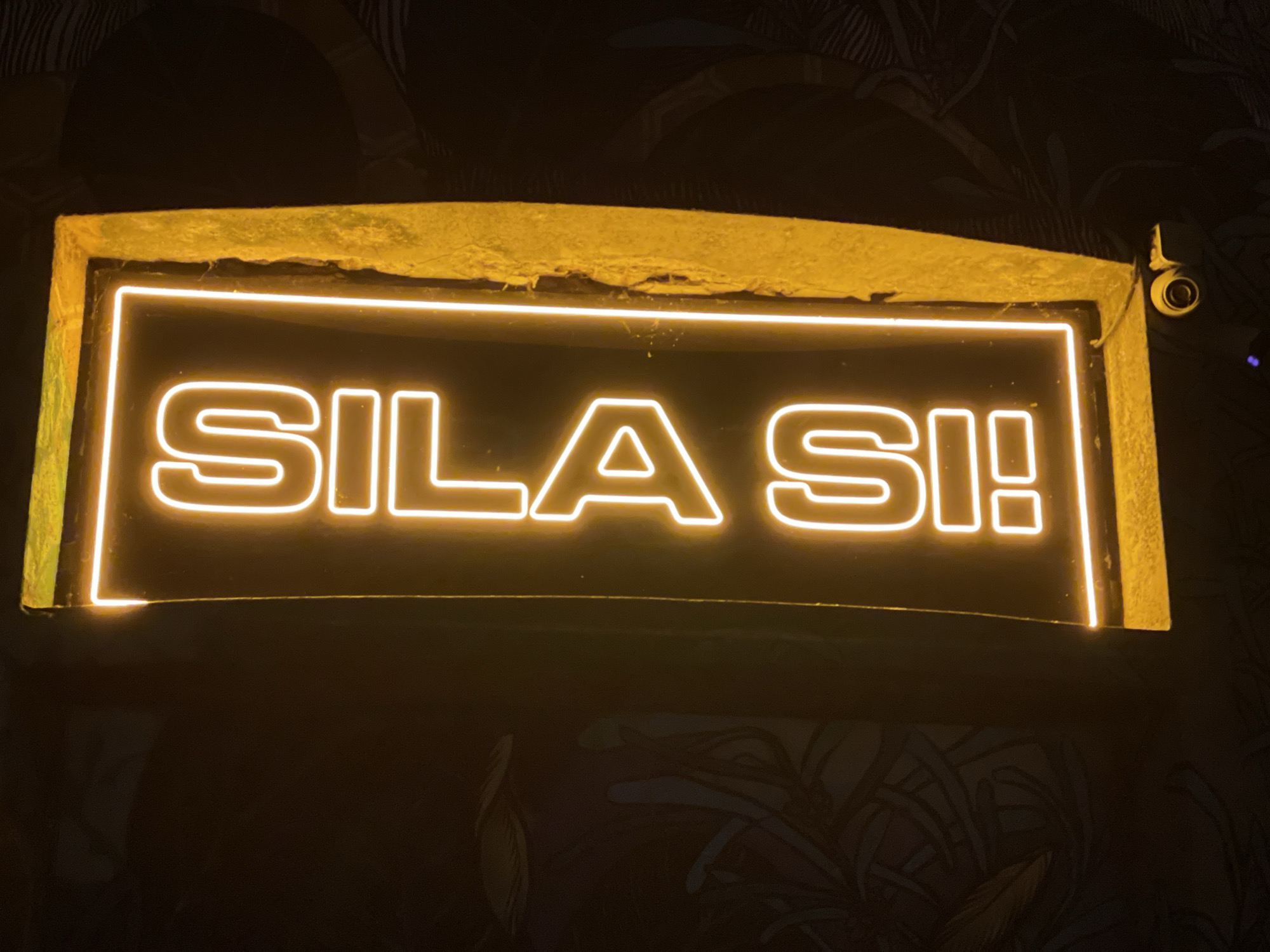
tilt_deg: +19.7
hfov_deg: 30.3
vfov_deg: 22.9
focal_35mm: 64
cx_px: 635
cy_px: 476
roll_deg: -0.7
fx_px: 2348
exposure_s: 1/60
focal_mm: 7.5
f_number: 2.2
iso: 500
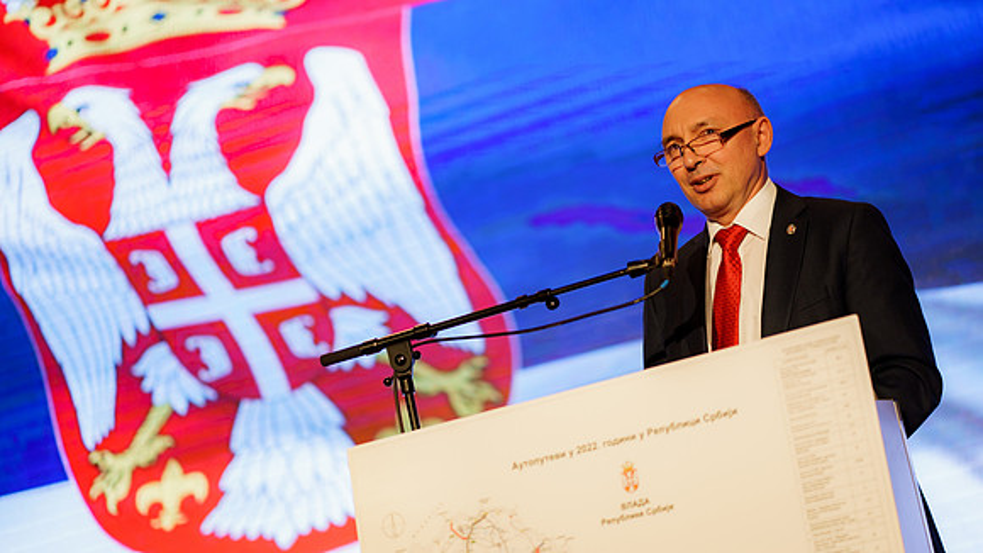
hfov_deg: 23.9
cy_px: 263
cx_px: 492
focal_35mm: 89
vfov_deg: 13.6
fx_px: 2320
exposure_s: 1/250
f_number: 1.8
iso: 320
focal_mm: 85
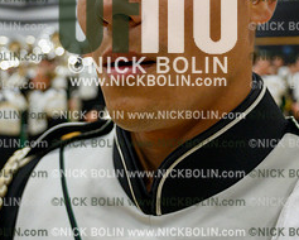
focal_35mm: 55
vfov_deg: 26.8
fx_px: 487
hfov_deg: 34.1
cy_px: 27
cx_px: 148
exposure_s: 1/250
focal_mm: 24
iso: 1250
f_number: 4
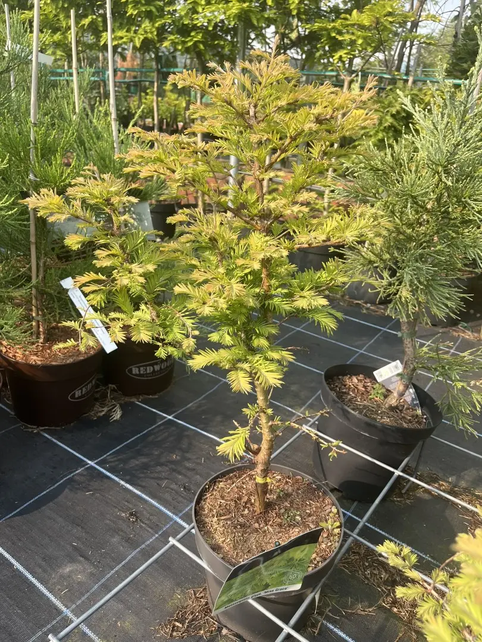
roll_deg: -3.5
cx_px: 241
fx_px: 483
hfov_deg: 53.1
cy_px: 321
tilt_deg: -23.0
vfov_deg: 67.3
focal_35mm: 26
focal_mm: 5.1
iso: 50
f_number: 1.6
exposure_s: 1/827
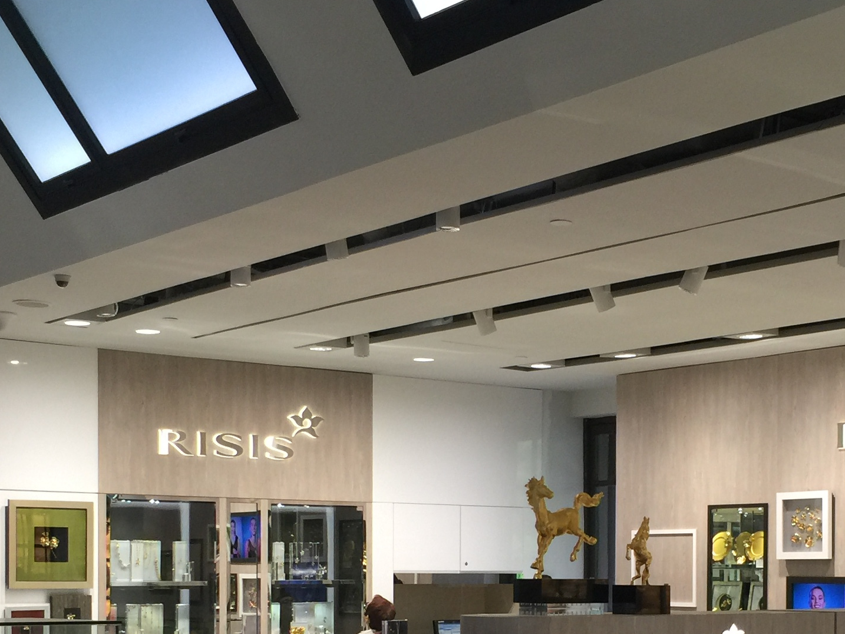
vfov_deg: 21.6
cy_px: 600
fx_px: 1611
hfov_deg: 29.3
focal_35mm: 66
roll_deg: -0.2
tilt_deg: -0.3
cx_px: 511
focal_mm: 4.15
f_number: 2.2
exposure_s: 1/33
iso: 50
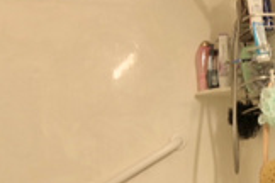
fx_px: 726
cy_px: 174
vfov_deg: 14.2
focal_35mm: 95
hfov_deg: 21.2
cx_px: 227
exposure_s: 1/50
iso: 400
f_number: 4
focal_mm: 24
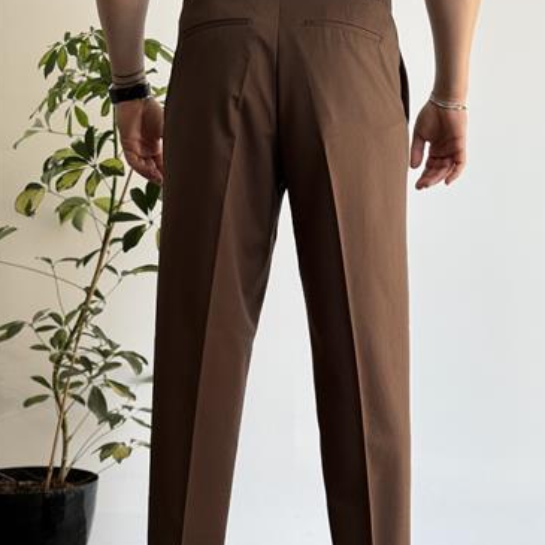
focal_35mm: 62
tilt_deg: -3.0
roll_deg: -0.5
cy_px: 331
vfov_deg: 27.7
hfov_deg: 27.7
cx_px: 291
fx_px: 1104
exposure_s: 1/146
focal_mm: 6.76
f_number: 1.78
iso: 64
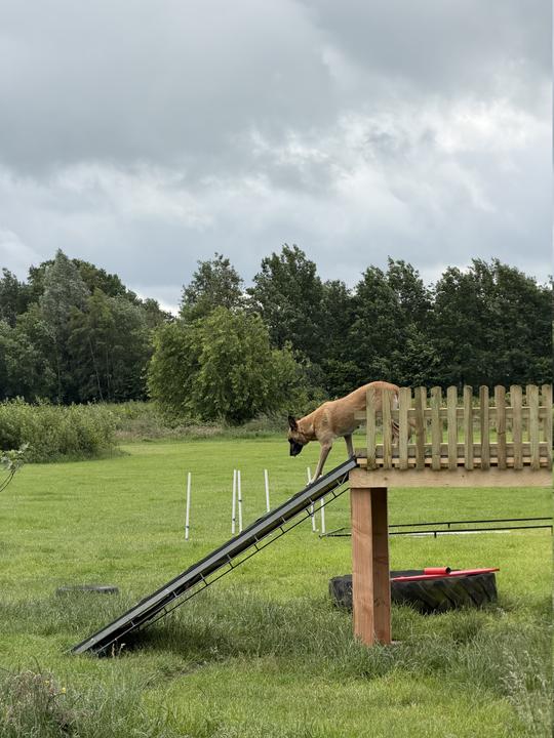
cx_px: 277
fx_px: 2134
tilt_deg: +0.5
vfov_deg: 19.6
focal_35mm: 100
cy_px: 369
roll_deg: +0.1
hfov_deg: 14.8
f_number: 2.8
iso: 40
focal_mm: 16.89
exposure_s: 1/638
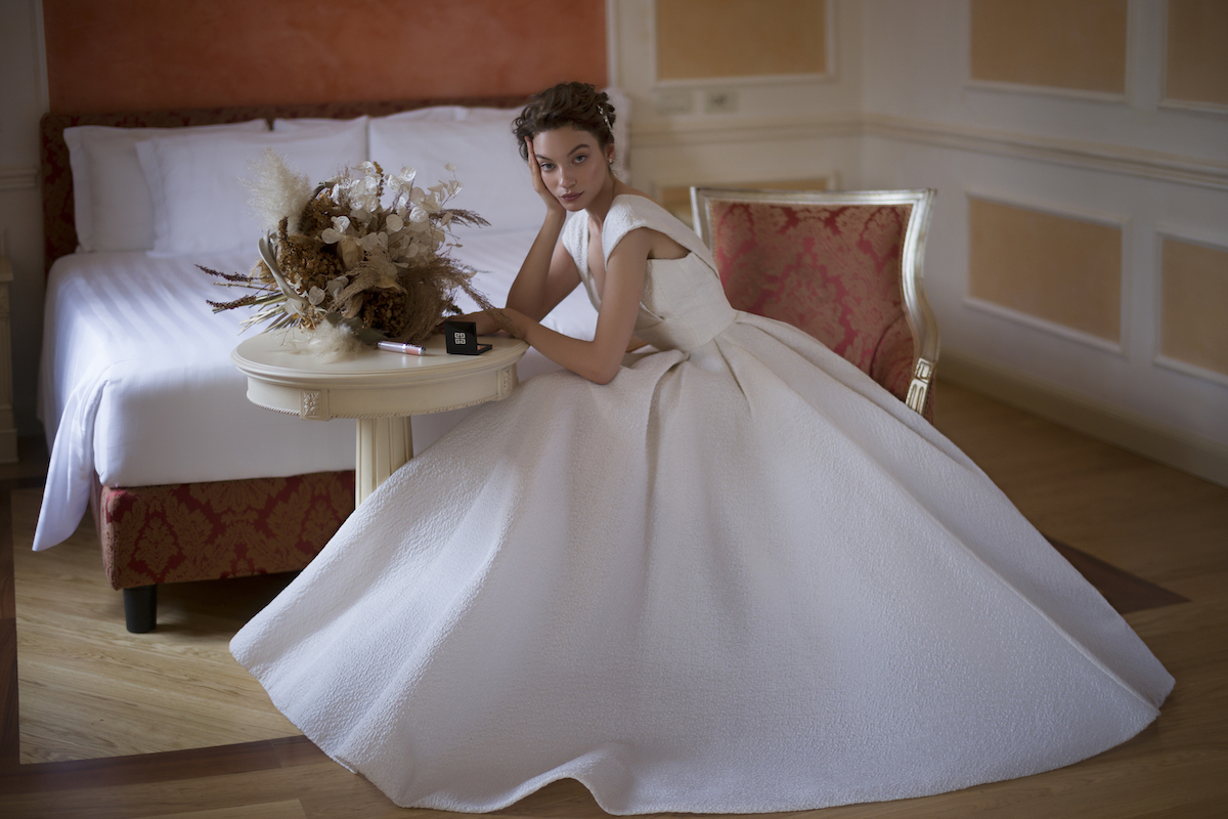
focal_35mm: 50
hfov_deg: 39.6
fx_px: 1705
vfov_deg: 27.0
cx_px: 614
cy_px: 410
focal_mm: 50
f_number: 1.4
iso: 250
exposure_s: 1/400
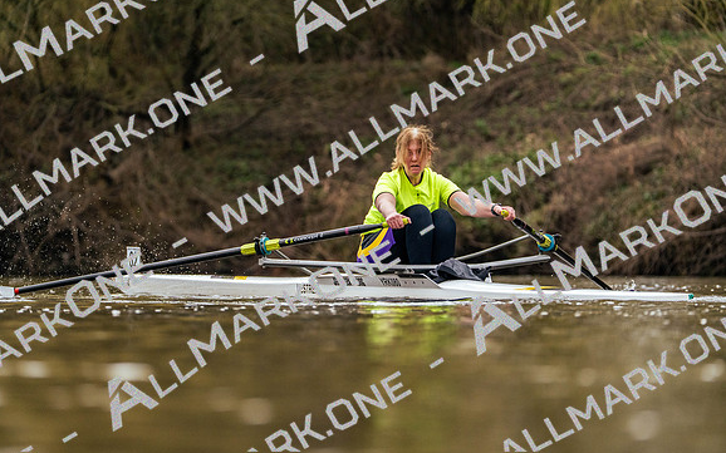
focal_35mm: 397
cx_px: 363
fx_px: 7853
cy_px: 237
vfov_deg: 3.3
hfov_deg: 5.3
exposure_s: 1/2000
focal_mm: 388
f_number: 6.3
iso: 2500
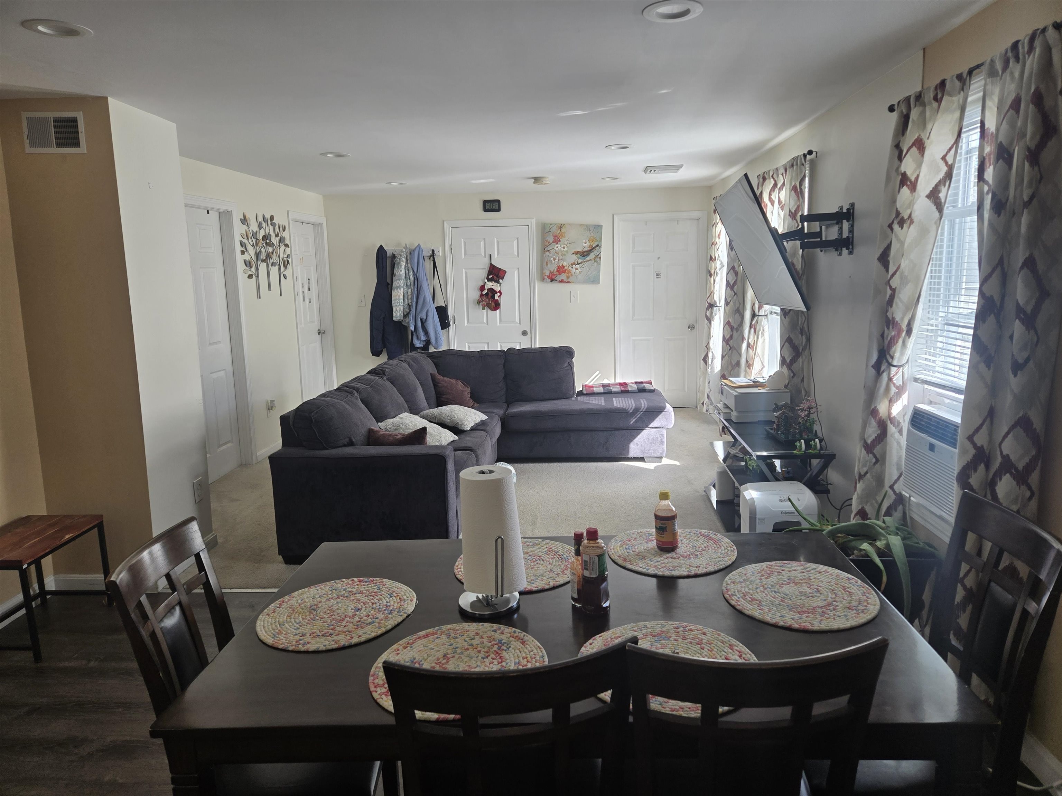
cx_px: 531
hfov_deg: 73.9
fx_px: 706
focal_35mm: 23
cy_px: 398
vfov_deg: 58.9
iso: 50
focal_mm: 5.4
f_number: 1.8
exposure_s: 1/120
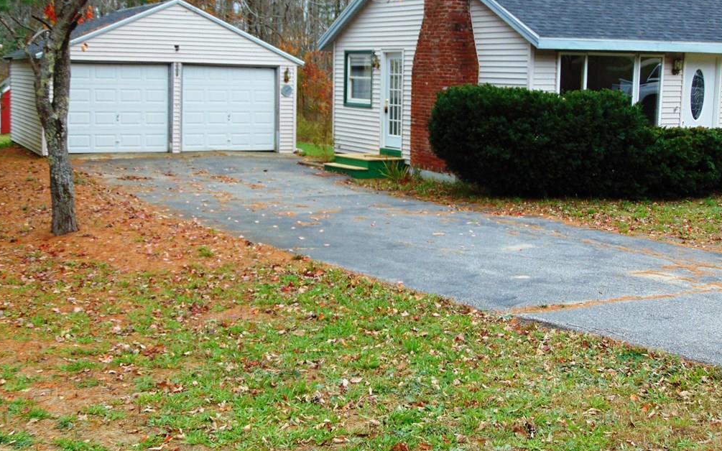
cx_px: 359
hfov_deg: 37.5
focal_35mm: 54
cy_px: 179
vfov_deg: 23.9
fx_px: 1062
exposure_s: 1/80
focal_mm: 9
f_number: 3.5
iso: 80
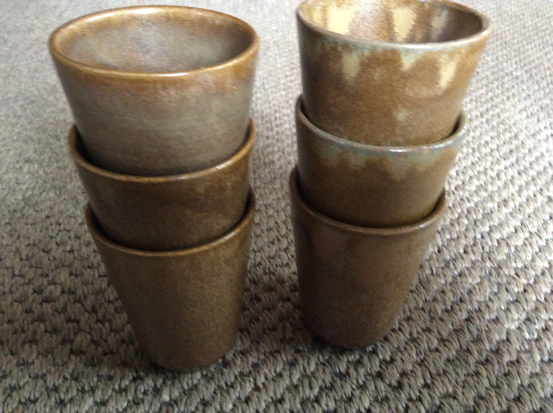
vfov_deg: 44.1
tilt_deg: -37.6
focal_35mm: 32
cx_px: 276
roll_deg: +0.6
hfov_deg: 56.9
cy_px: 206
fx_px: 510
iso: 250
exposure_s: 1/17
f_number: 2.4
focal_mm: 3.3
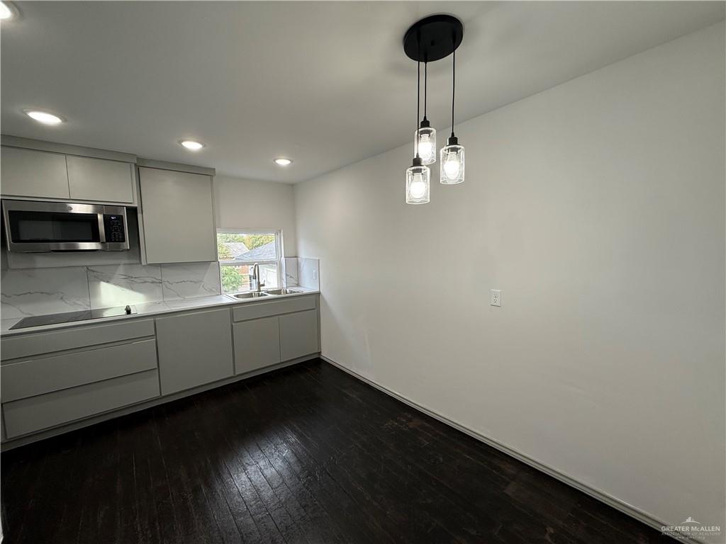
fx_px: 294
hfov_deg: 102.1
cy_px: 272
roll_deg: +0.8
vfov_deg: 85.7
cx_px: 363
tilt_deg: -5.6
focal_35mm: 14
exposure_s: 1/120
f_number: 2.2
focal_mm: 2.22
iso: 80
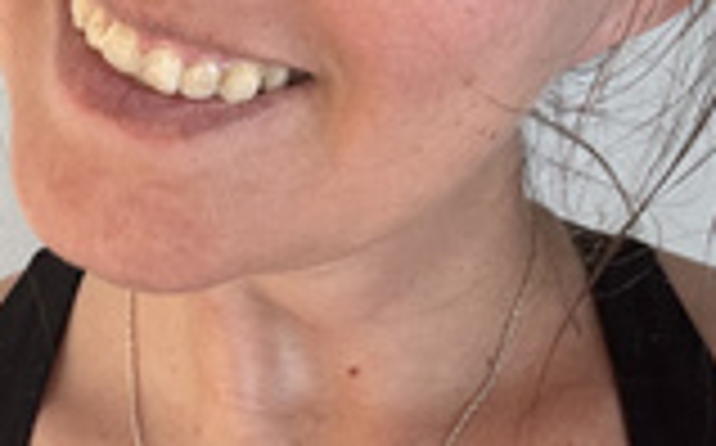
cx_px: 351
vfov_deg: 16.8
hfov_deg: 26.8
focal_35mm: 77
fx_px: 1501
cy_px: 90
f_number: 1.9
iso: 320
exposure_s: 1/43
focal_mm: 2.69
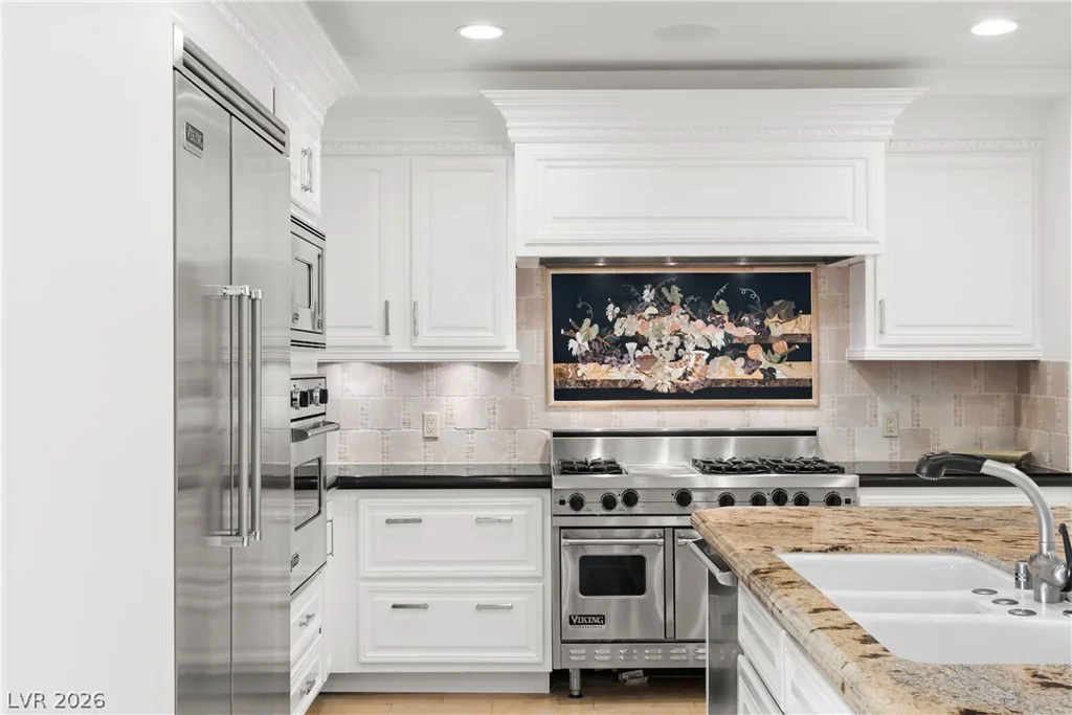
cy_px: 358
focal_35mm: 40
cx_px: 536
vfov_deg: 33.4
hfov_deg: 48.5
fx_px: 1191
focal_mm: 27
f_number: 8
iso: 400
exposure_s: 1/8
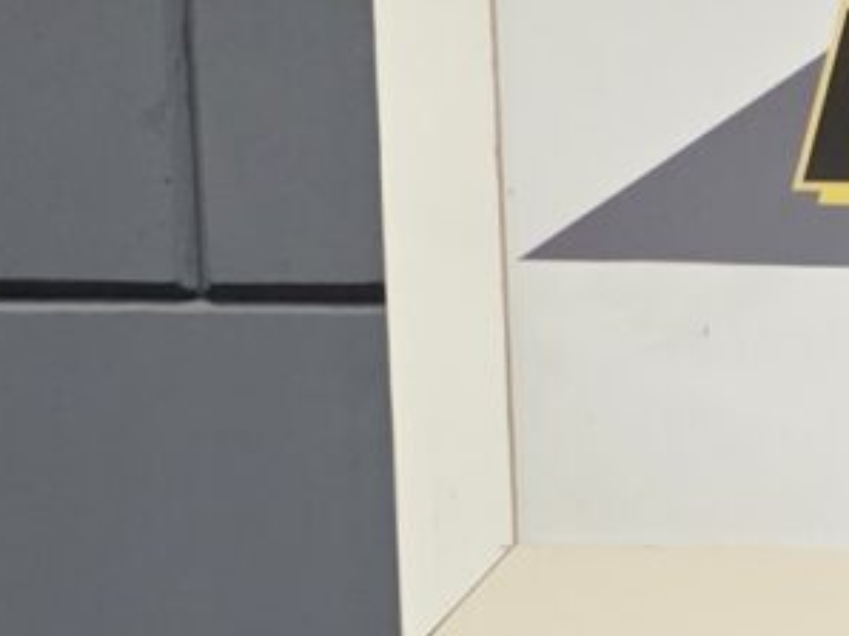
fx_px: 4509
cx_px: 2393
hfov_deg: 9.1
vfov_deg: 7.5
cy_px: 1584
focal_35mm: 184
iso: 1250
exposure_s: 1/100
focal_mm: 6.25
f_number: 1.7
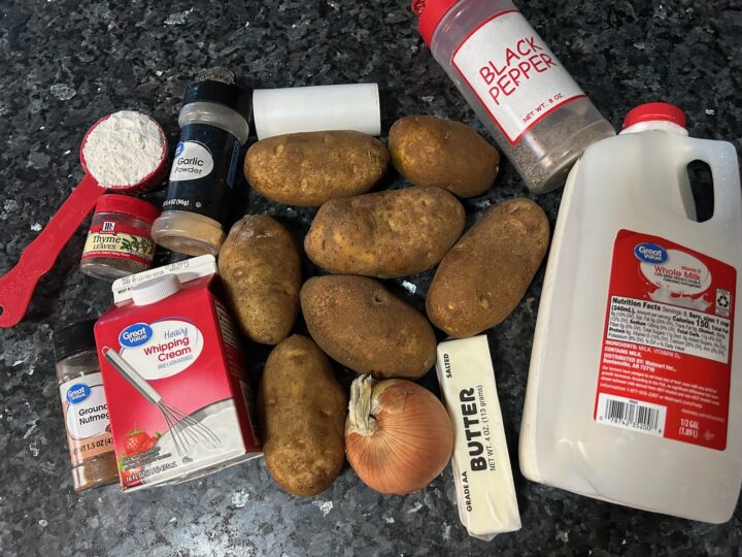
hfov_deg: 67.3
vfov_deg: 53.1
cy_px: 278
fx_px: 557
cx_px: 371
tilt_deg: -73.7
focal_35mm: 26
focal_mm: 5.7
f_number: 1.5
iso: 400
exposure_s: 1/60
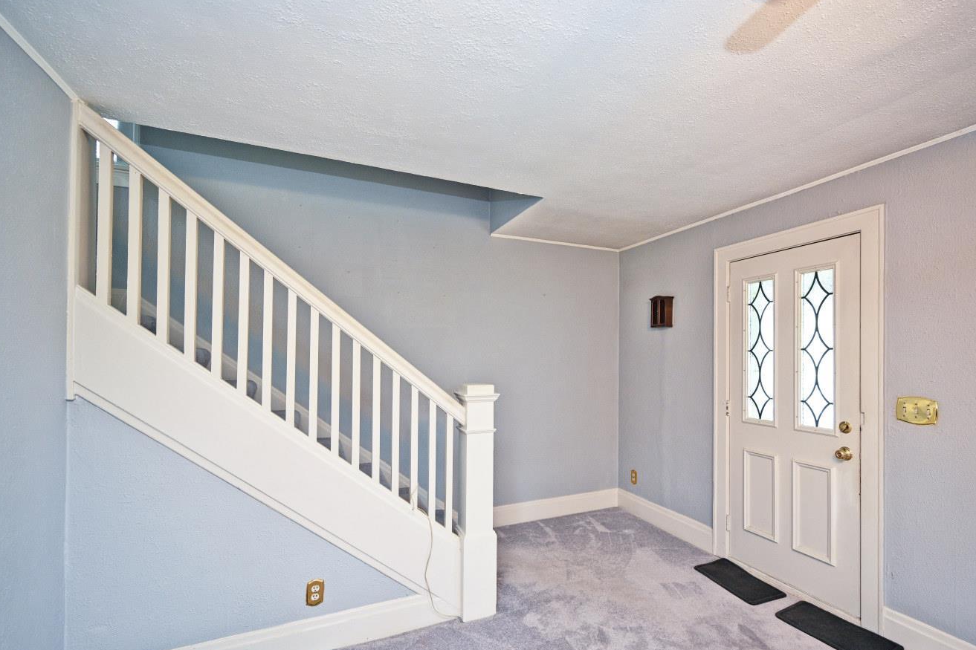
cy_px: 355
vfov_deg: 73.6
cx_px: 527
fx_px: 434
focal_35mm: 16
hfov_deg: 96.5
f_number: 4
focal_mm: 14
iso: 720
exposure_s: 1/60
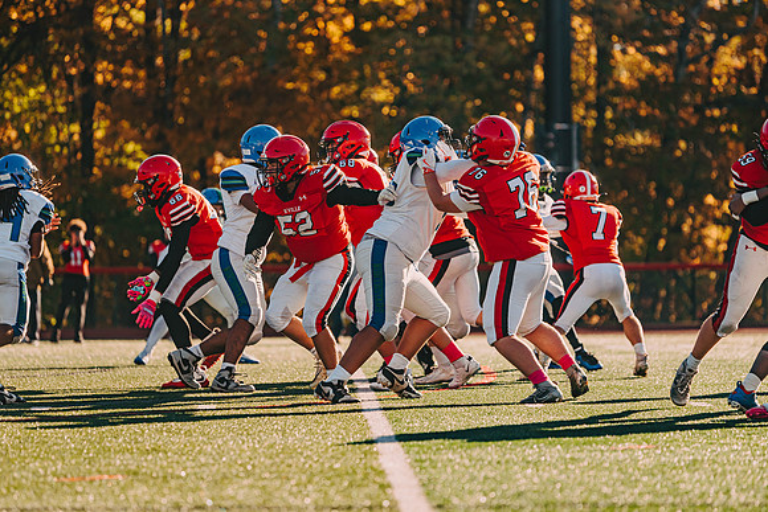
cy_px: 256
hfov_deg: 10.3
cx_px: 384
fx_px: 4267
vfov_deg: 6.9
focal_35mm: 200
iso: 125
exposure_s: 1/3200
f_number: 3.5
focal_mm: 200
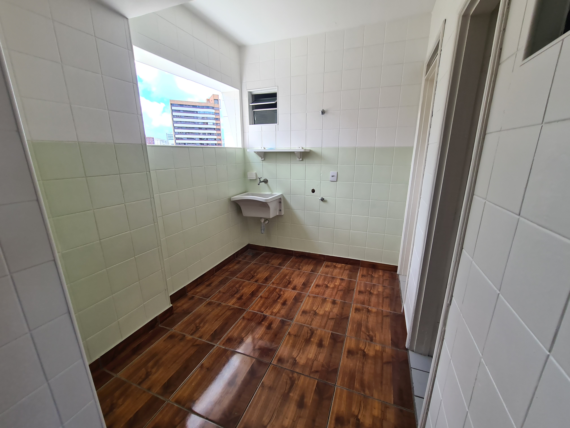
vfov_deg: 89.9
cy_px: 214
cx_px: 285
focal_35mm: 13
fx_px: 214
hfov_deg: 106.2
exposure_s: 1/189
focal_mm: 2.2
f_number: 2.2
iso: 50
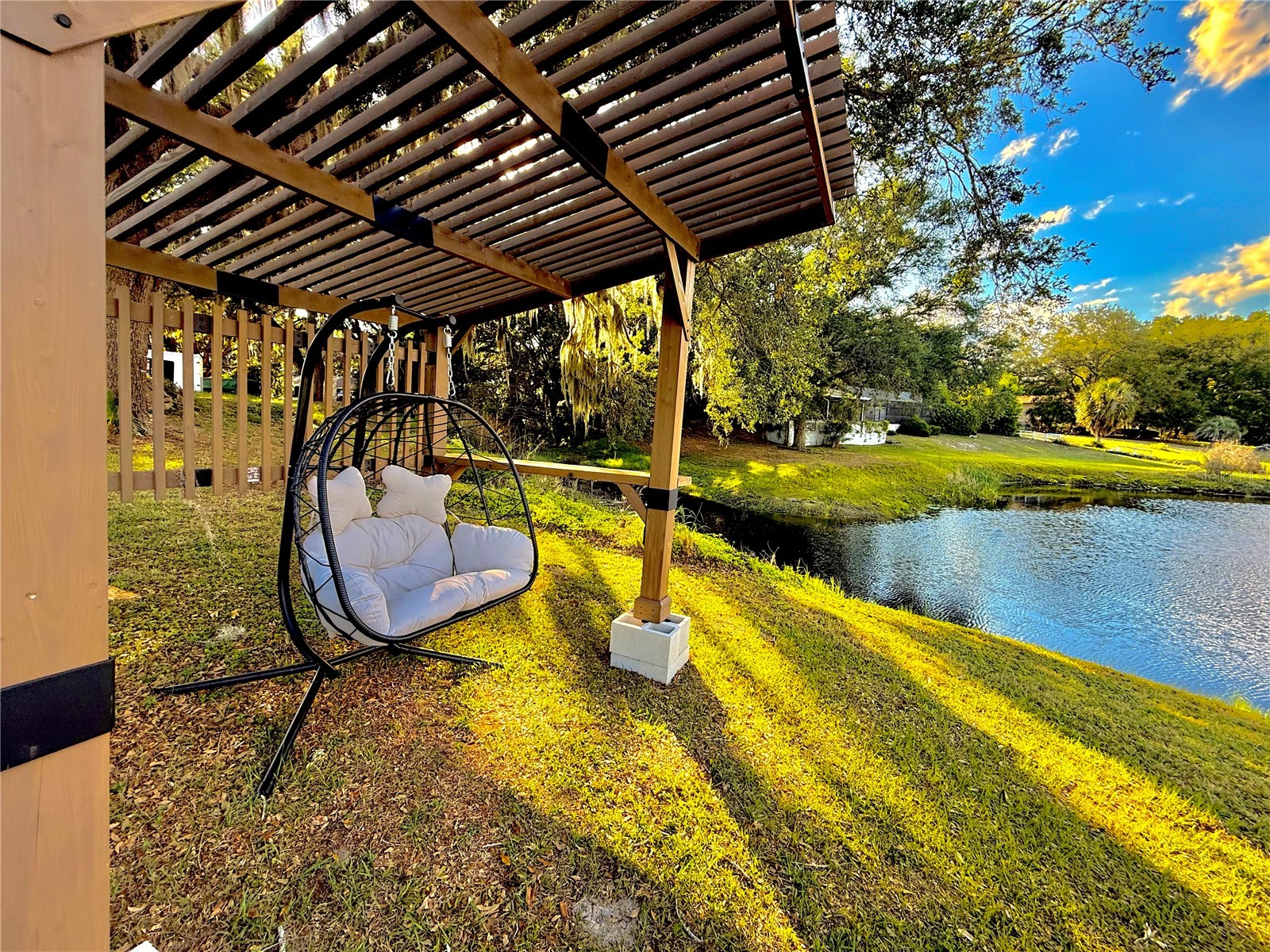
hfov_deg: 102.1
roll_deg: +0.7
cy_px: 476
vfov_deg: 85.7
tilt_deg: -4.6
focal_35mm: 14
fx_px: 514
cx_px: 635
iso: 64
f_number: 2.2
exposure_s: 1/234
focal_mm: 2.22
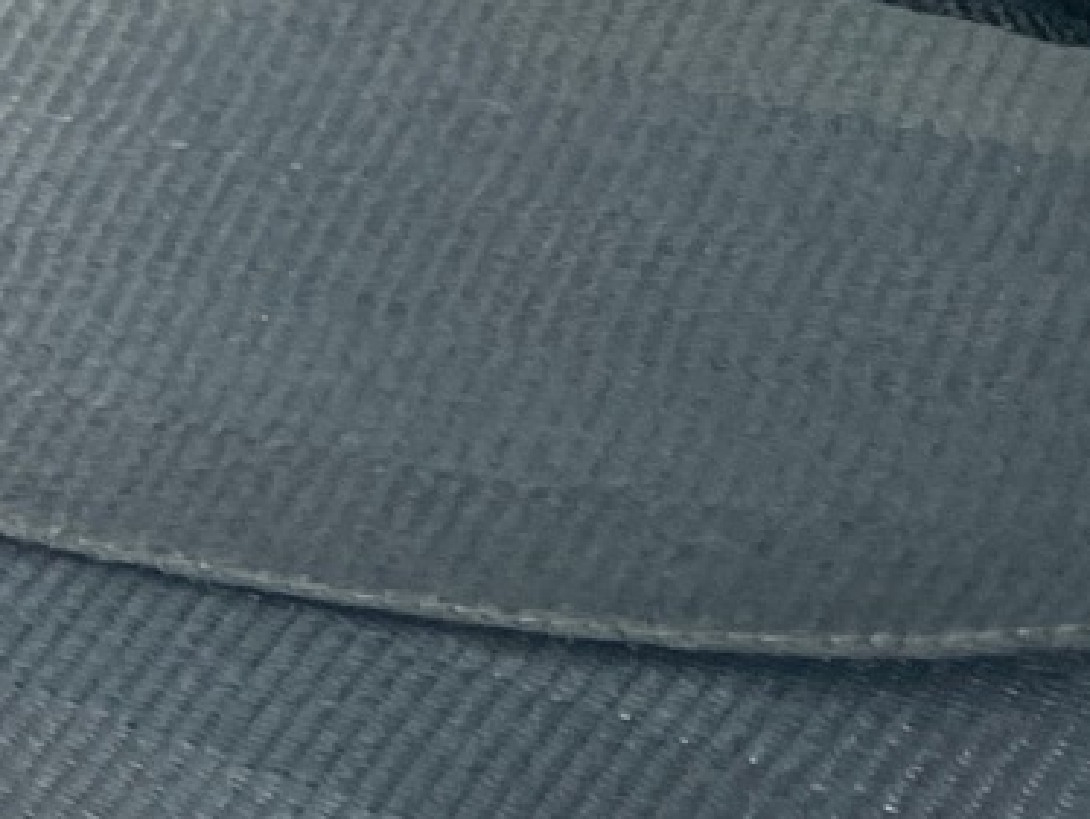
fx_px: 3939
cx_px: -1513
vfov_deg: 11.4
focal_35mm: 125
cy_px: 1215
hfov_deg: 12.4
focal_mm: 4.2
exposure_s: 1/121
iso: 100
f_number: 1.6
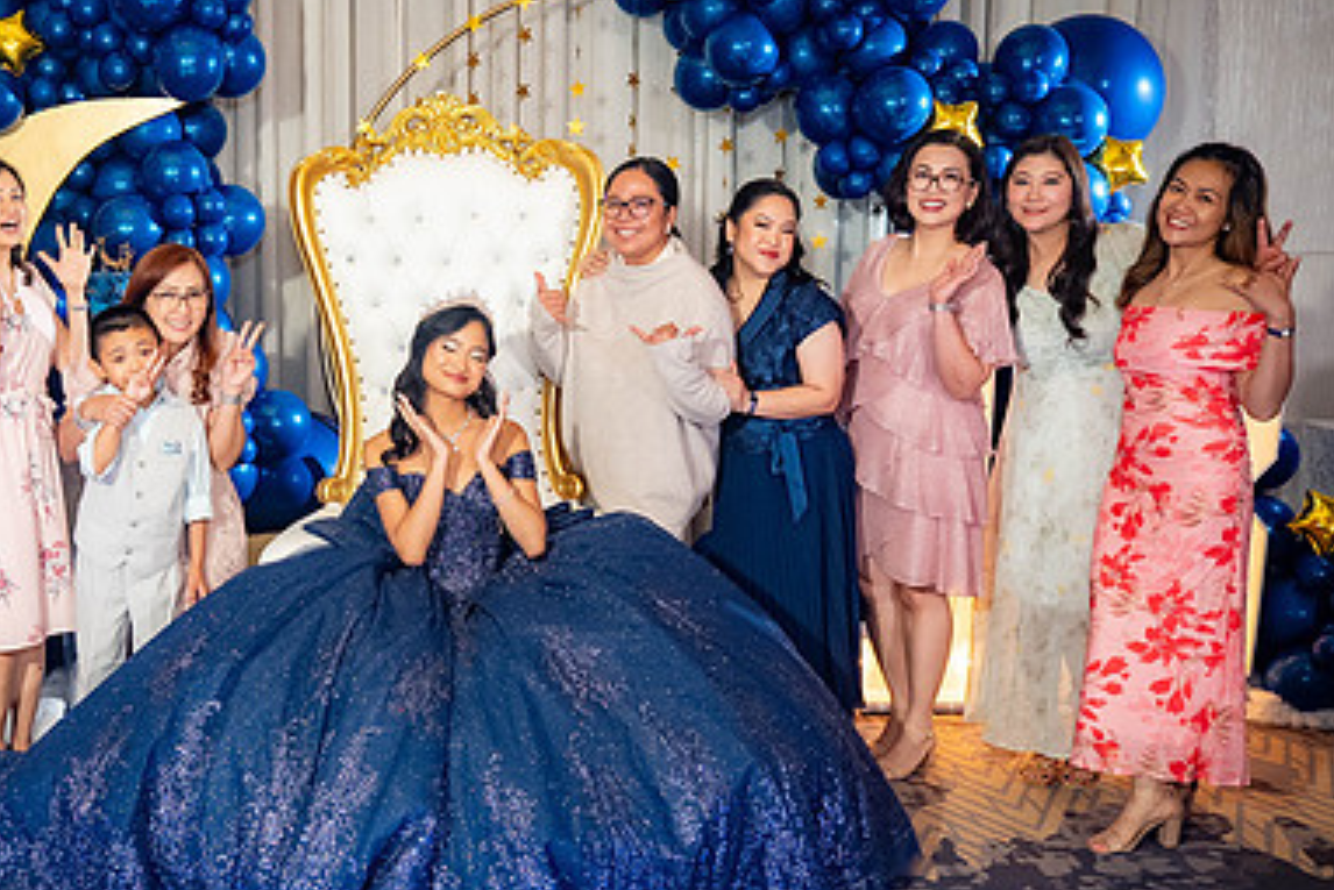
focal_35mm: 41
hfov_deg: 46.3
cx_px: 395
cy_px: 518
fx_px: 1520
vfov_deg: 32.6
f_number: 3.5
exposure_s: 1/160
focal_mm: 27
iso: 1250
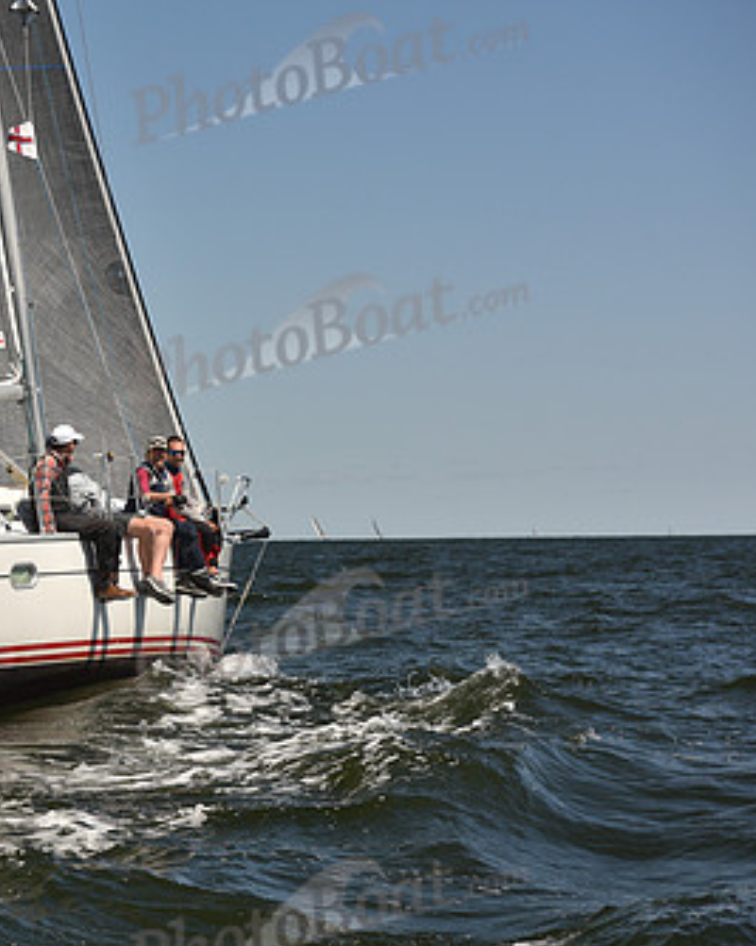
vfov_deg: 16.9
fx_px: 3190
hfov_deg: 13.3
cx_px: -14
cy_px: 520
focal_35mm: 114
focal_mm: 70
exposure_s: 1/1250
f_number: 4.5
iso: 250
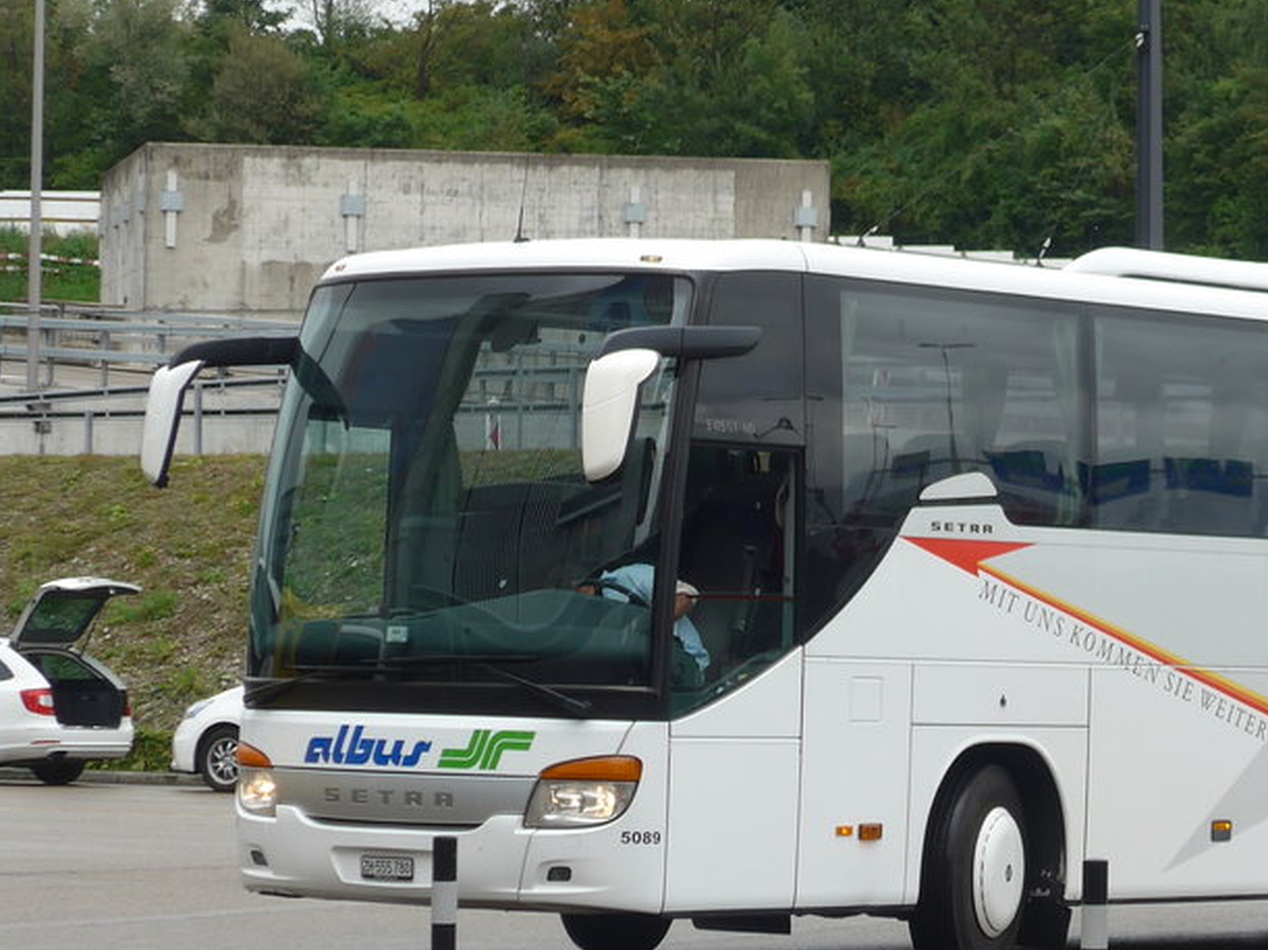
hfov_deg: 11.6
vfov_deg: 8.8
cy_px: 357
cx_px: 1156
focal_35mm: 169
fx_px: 6189
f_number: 4.5
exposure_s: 1/200
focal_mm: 17
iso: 80
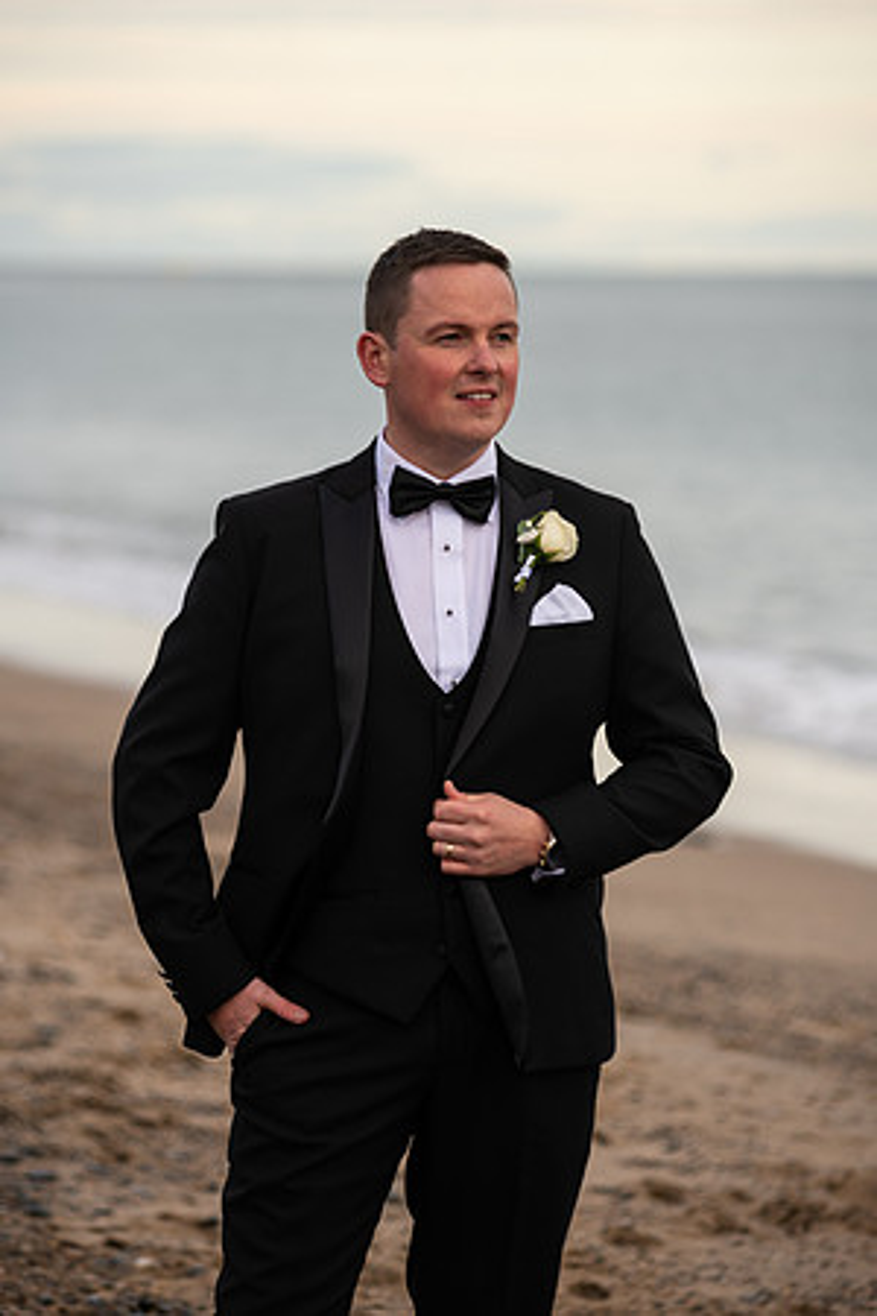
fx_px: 5298
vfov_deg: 14.2
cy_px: 658
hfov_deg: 9.5
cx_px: 438
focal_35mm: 145
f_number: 3.5
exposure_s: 1/200
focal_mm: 145
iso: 100
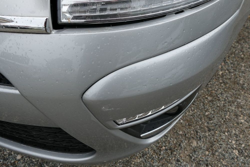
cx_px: 125
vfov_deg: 43.6
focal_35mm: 30
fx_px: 208
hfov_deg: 61.9
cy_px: 84
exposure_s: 1/640
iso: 125
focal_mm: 11.1
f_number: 3
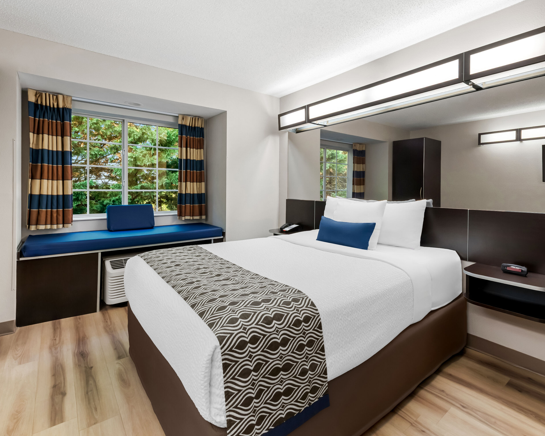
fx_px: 258
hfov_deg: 93.1
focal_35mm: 16
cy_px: 217
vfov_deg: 80.4
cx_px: 269
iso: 400
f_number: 8
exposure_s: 1/1.25
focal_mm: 14
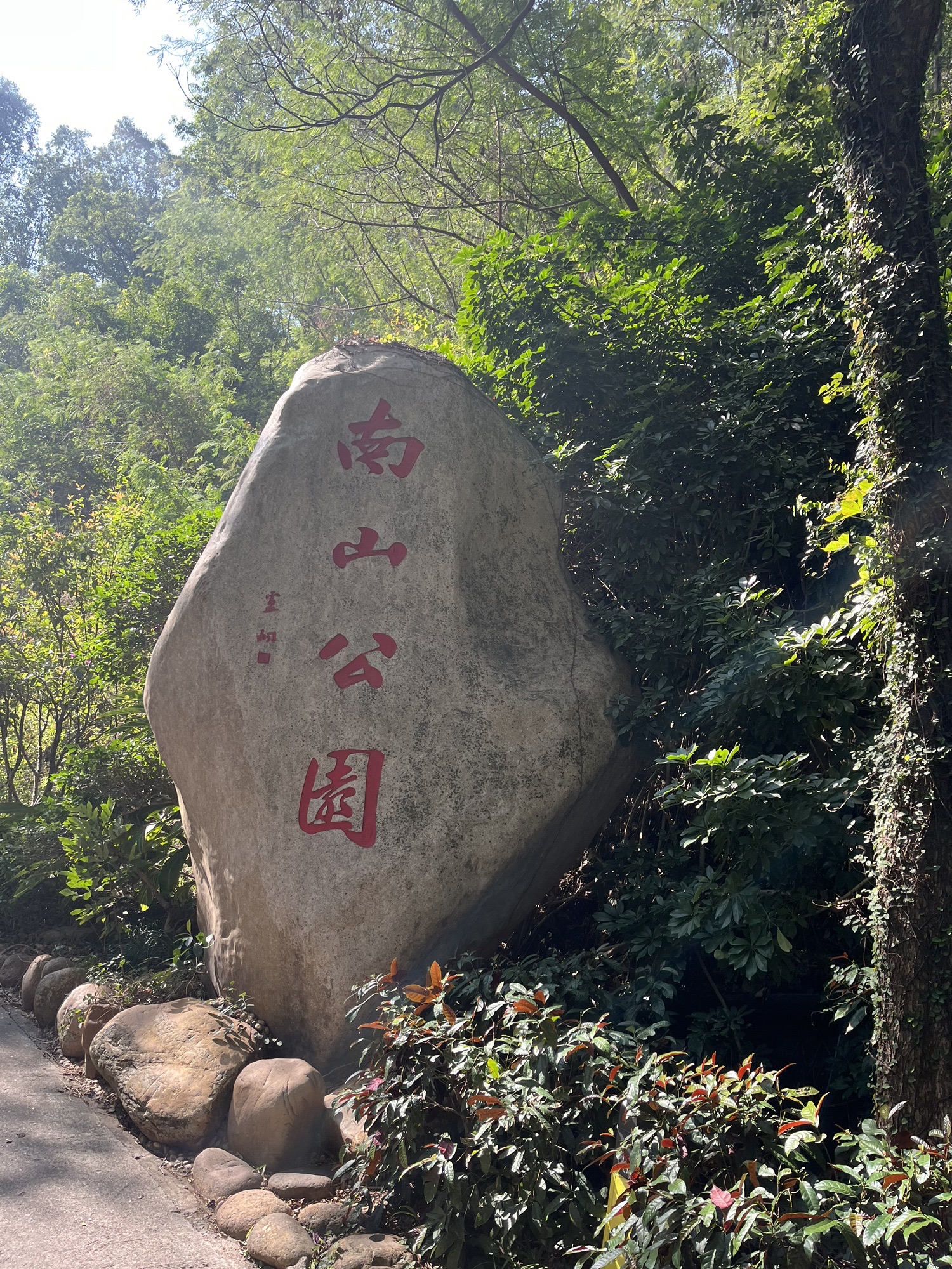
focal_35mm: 26
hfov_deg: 53.1
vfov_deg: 67.3
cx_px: 476
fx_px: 953
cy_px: 634
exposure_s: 1/497
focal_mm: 5.1
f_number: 1.6
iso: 50
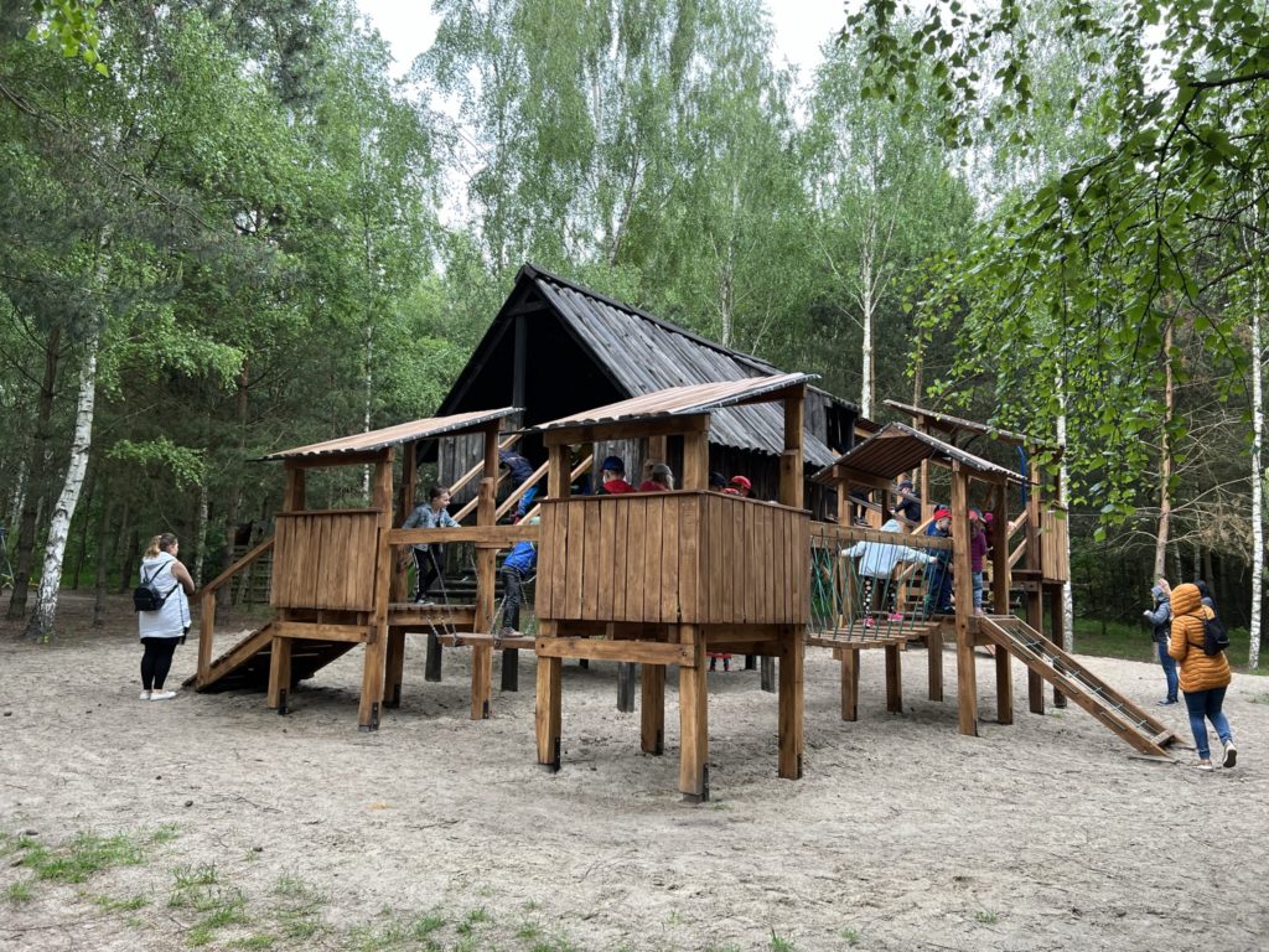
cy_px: 476
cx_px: 634
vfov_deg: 53.1
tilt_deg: +9.2
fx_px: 953
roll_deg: -0.9
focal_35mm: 26
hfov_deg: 67.3
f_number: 1.5
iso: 64
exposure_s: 1/121
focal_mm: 5.7
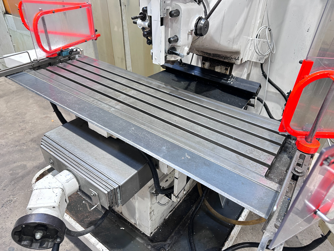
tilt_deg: -33.3
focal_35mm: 24
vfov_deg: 56.8
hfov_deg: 71.6
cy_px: 126
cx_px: 167
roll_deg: -1.0
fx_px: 232
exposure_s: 1/50
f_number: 1.78
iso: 250
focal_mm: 6.86
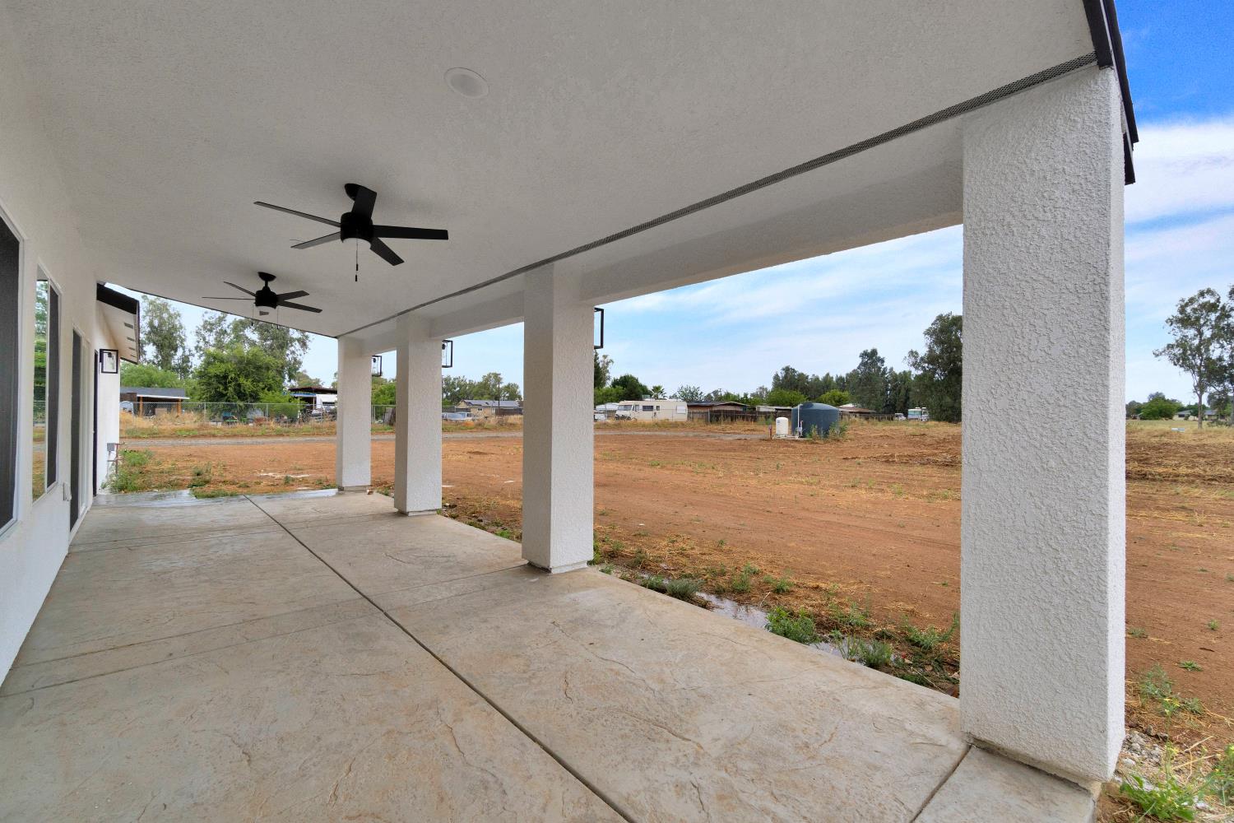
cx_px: 617
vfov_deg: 77.3
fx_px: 514
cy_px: 412
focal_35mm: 15
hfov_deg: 100.4
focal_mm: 10
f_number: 8
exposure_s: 1/640
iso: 320
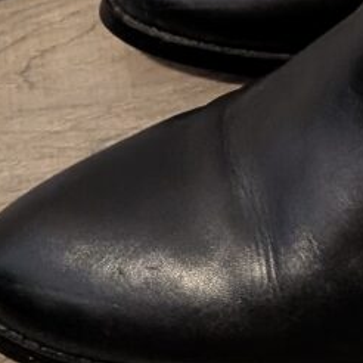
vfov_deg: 8.8
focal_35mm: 177
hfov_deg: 9.4
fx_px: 2100
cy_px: -556
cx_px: 660
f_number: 1.68
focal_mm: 6.9
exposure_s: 1/60
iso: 818
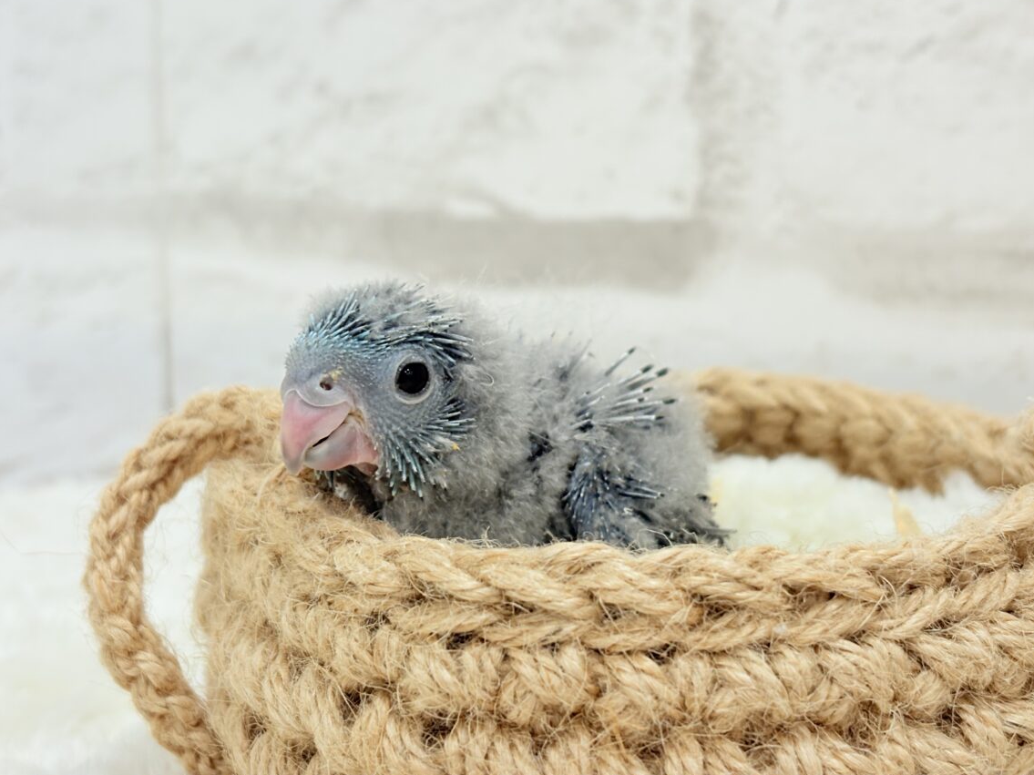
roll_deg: +1.0
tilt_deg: -5.6
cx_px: 530
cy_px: 368
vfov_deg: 26.6
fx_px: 1643
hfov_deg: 34.9
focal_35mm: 55
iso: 80
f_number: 1.6
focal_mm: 5.96
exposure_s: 1/100
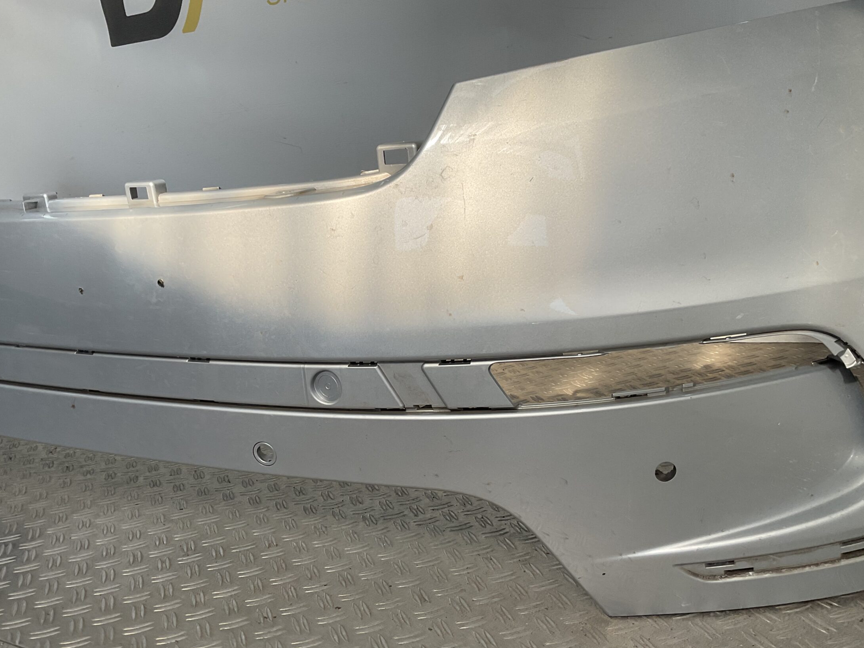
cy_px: 360
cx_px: 380
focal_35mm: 34
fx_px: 849
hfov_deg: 53.8
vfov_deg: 41.7
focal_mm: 3
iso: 16
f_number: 1.8
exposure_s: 1/770
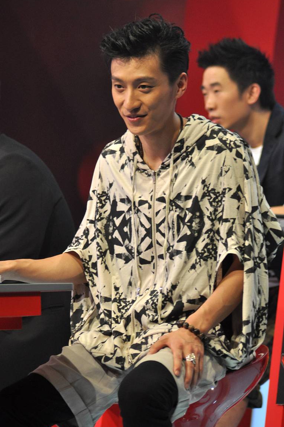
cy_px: 219
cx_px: 136
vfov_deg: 6.8
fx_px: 3625
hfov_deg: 4.5
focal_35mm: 306
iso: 800
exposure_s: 1/125
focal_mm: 195
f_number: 4.8
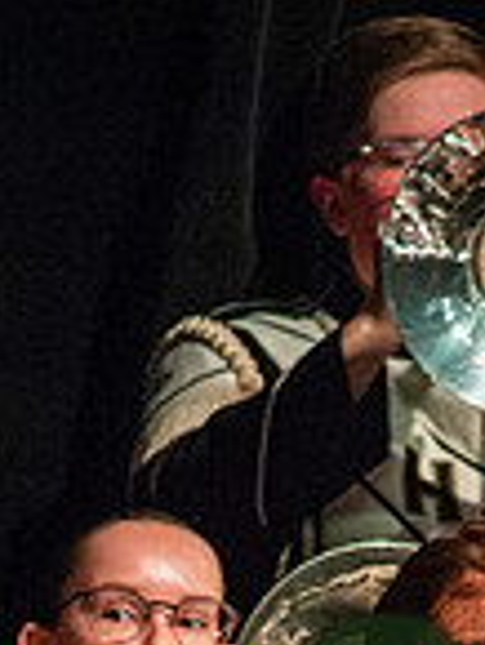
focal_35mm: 2310
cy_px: 823
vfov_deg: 0.9
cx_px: 641
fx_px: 43090
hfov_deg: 0.6
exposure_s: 1/400
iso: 5000
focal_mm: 600
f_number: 5.6
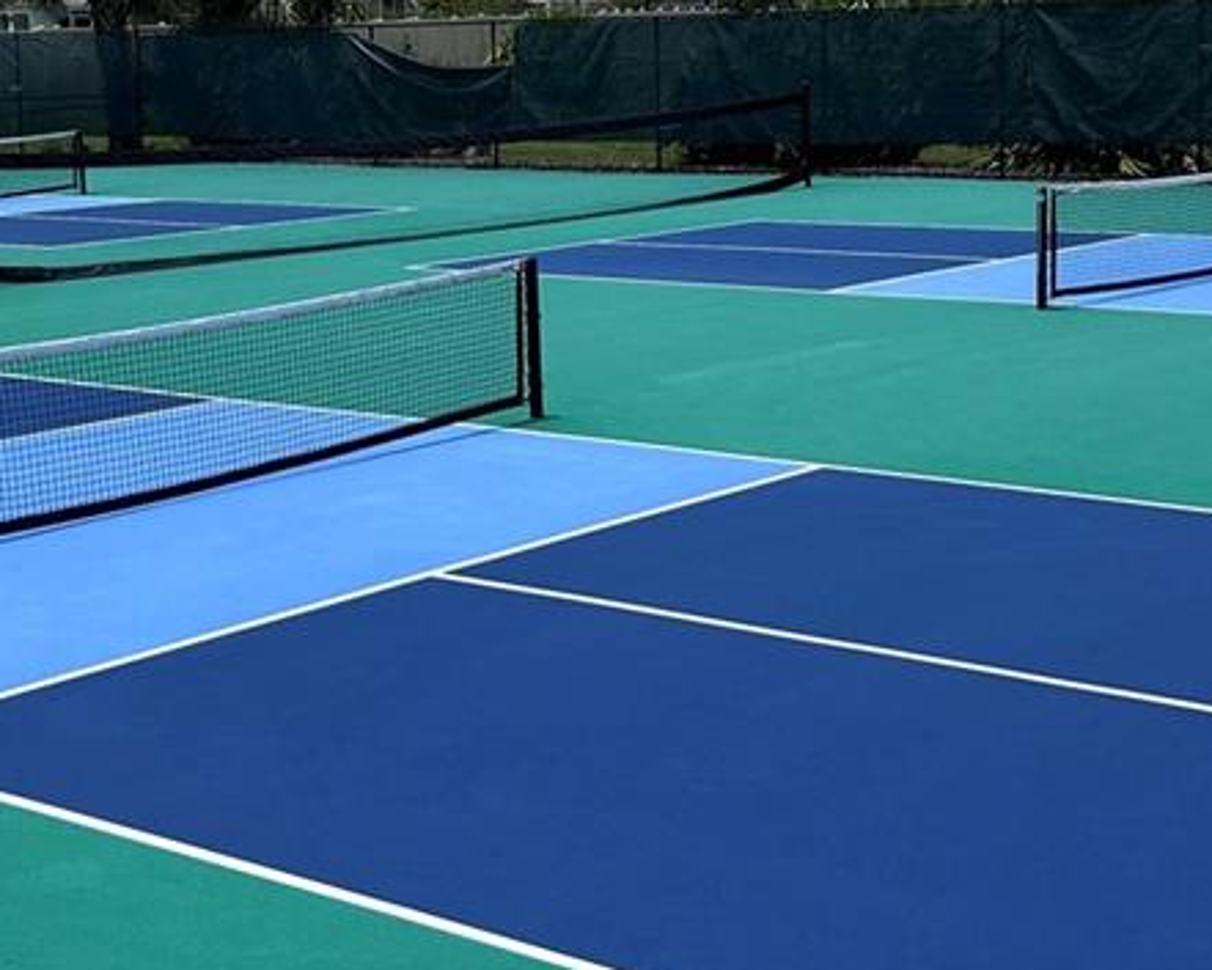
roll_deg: +2.4
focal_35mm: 69
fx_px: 2476
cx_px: 379
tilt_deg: -4.6
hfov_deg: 27.3
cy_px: 264
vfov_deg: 22.0
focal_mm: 5.7
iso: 50
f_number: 1.5
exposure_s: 1/9434
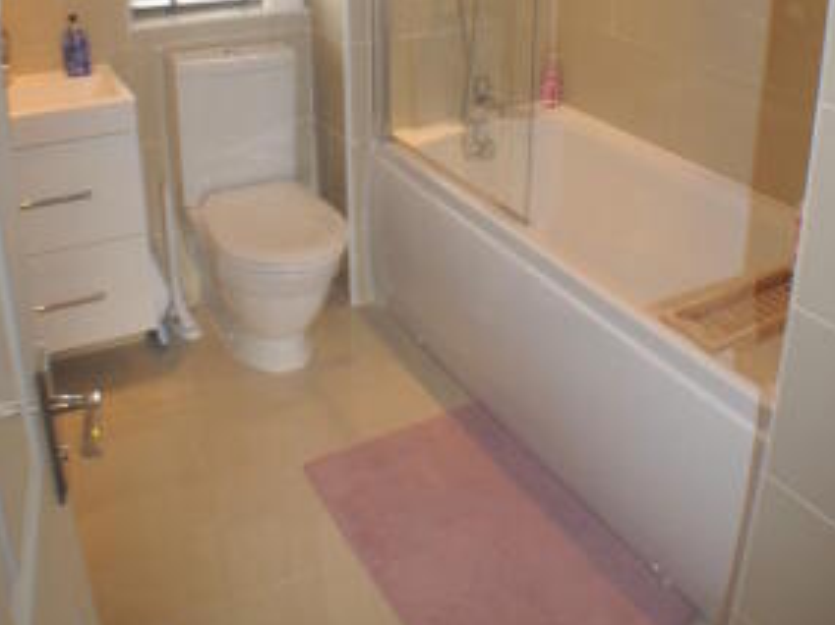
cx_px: 425
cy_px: 25
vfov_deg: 28.2
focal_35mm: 49
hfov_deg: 38.9
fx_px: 1181
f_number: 10
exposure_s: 1/4
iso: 400
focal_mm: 22
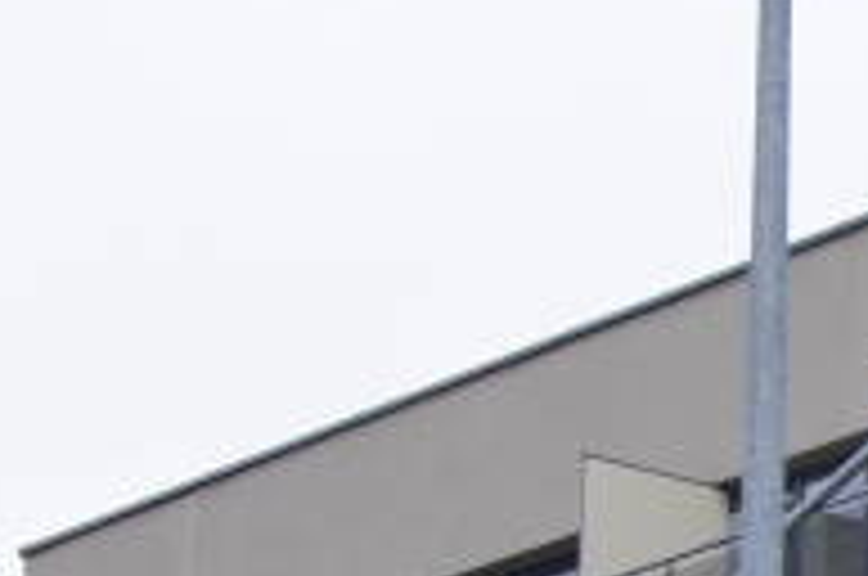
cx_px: 1871
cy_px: 1202
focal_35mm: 258
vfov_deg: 5.2
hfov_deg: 7.6
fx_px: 6210
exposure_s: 1/125
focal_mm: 26
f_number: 8
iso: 100
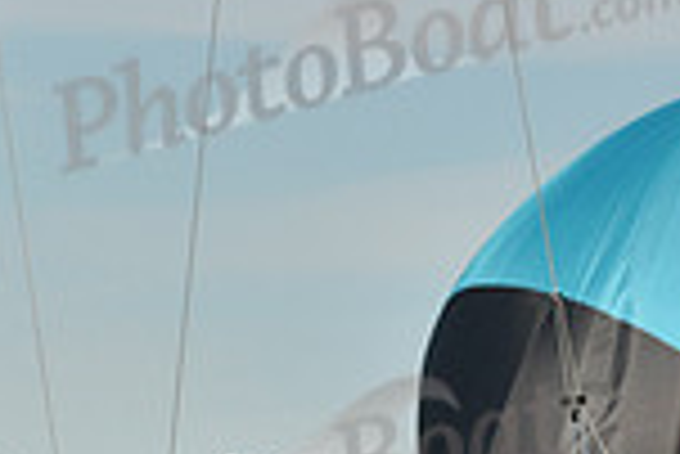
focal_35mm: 770
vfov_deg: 1.8
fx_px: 14558
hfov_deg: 2.7
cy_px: 766
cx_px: -176
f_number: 8
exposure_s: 1/1250
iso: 250
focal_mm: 200
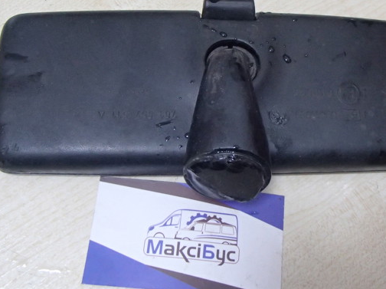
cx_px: 225
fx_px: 524
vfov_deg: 30.8
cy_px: 118
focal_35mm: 47
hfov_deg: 40.3
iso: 1000
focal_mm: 6.64
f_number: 4.7
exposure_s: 1/40
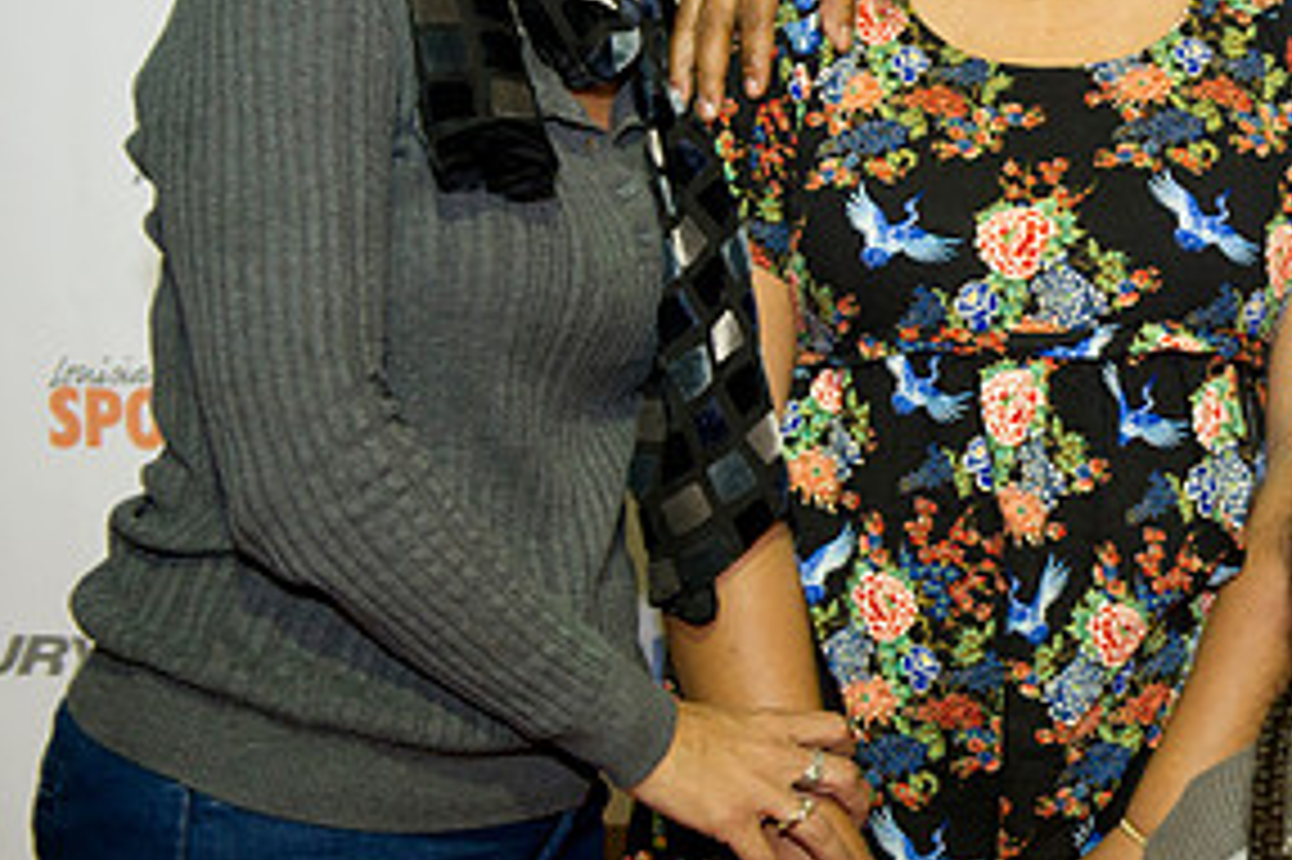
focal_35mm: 89
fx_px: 3192
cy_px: 185
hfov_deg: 22.2
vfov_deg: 15.3
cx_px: 1229
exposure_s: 1/60
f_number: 2.8
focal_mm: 44
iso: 1250
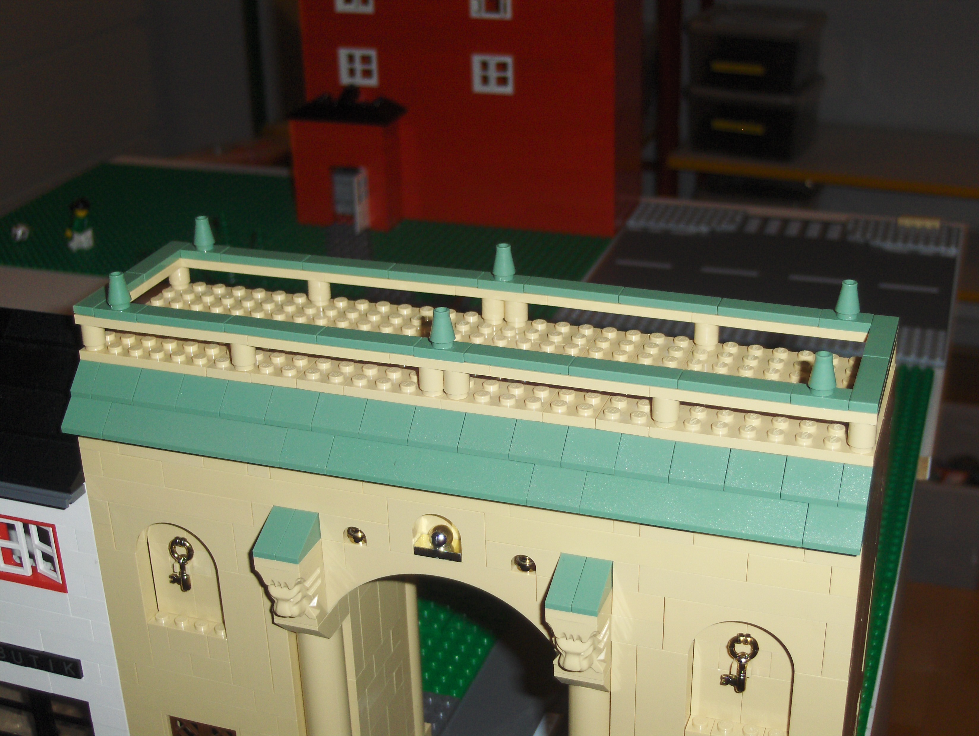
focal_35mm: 52
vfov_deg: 28.1
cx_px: 490
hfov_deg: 36.8
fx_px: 1472
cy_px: 368
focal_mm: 11.3
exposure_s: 1/60
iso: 100
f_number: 3.2
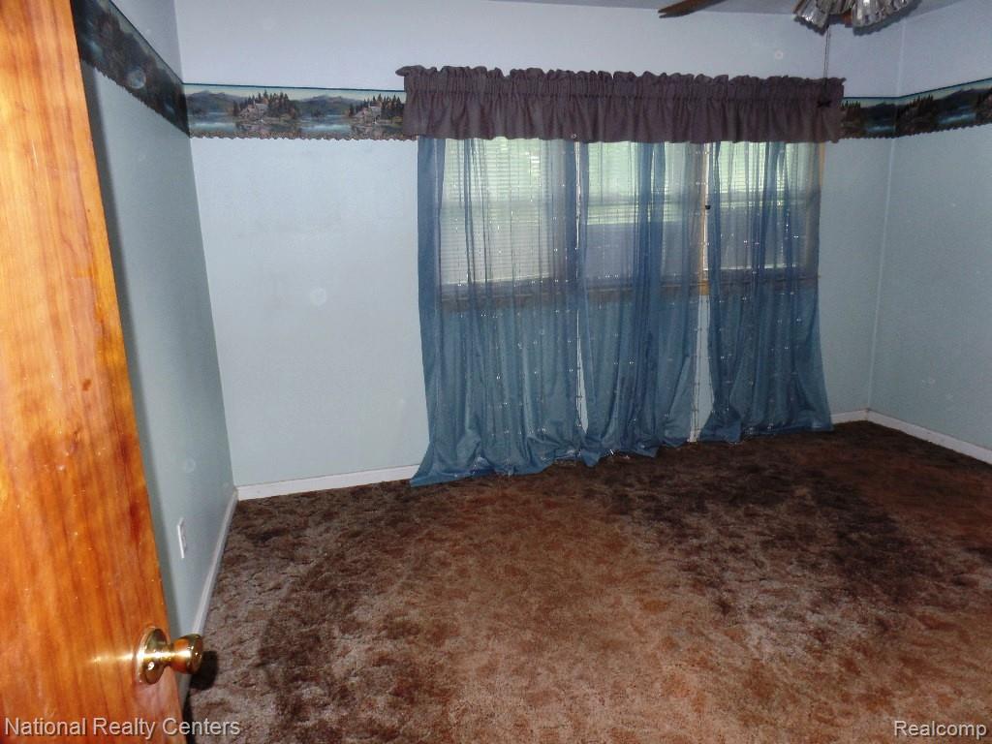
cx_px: 496
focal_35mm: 23
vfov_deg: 58.9
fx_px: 659
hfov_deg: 73.9
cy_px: 372
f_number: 2.8
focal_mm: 4.1
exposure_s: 1/30
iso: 160
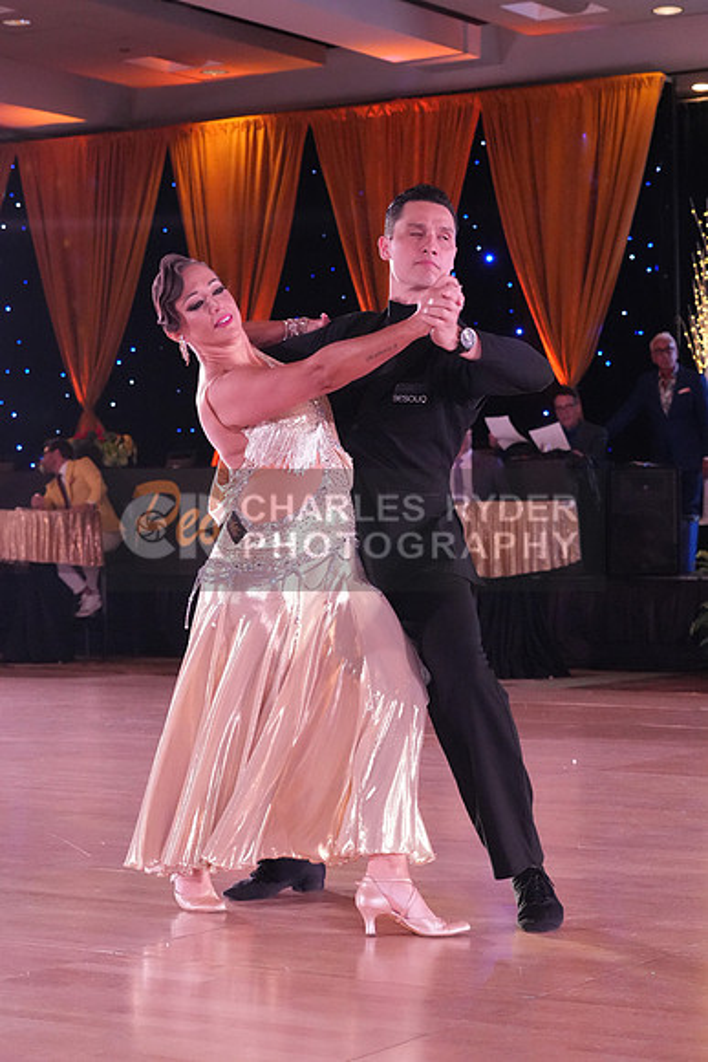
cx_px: 354
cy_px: 531
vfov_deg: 26.0
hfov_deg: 17.5
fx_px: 2299
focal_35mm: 78
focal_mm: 52
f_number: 5
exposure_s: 1/400
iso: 6400
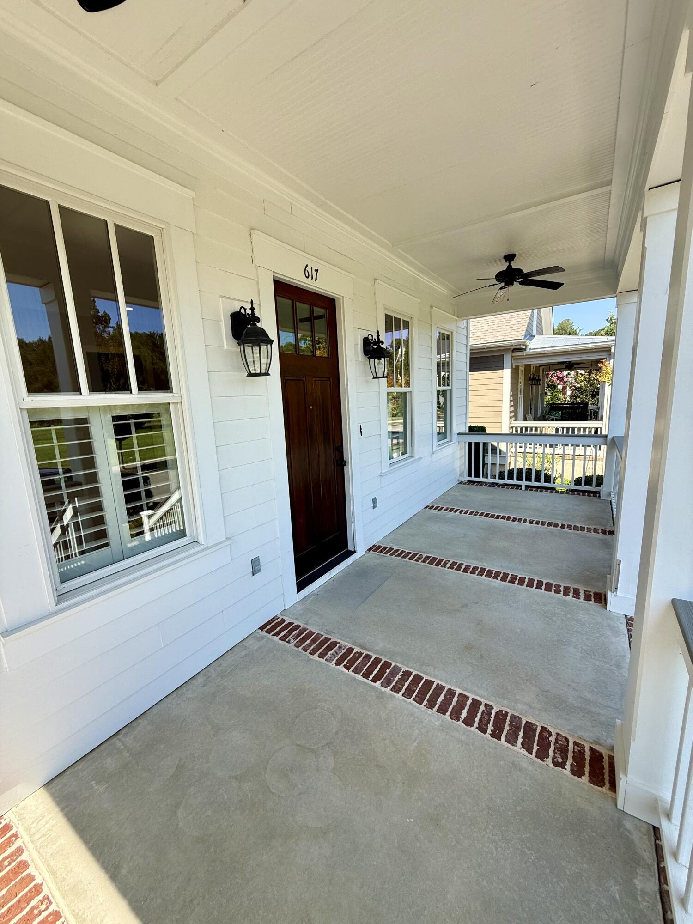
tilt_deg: -7.9
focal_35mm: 14
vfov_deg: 102.1
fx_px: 374
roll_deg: +2.6
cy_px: 462
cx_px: 346
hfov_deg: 85.7
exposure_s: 1/574
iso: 50
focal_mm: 2.22
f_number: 2.2
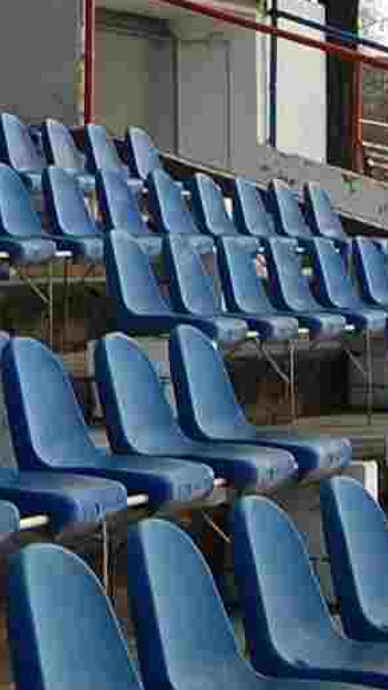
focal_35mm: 183
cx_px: -280
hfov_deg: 6.5
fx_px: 3349
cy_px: 8
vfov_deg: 11.7
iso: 200
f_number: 9
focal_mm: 20
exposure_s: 1/320
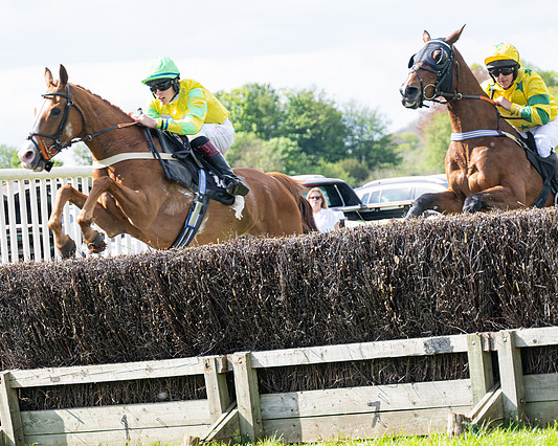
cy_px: 231
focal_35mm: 175
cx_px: 308
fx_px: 2889
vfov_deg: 8.8
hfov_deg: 11.0
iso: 200
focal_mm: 98
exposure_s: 1/1000
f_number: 4
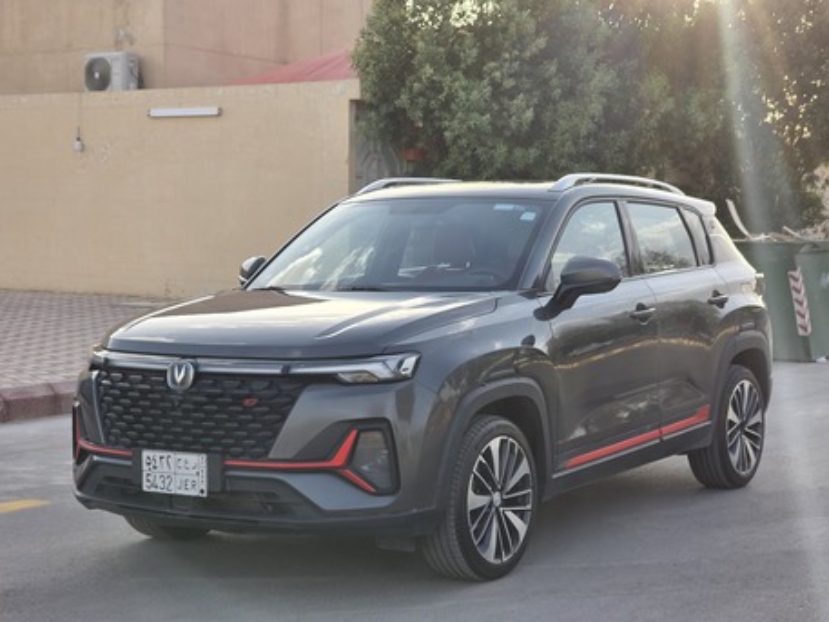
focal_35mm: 69
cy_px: 311
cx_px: 414
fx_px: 1653
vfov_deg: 21.3
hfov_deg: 28.2
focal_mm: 7.9
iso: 50
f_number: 2.4
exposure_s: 1/460
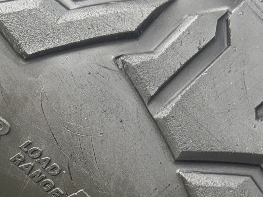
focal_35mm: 198
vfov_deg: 7.4
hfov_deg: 9.4
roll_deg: +2.7
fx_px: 1505
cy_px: 280
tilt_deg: -8.6
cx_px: -263
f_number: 1.78
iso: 100
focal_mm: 6.76
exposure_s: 1/103
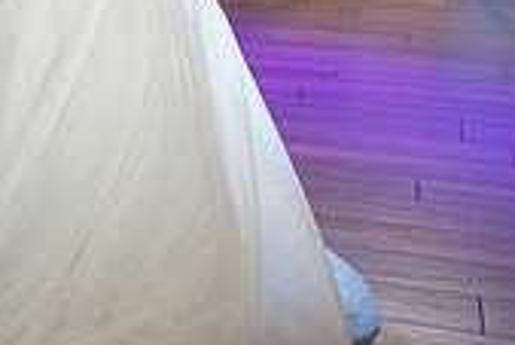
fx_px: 1374
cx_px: -289
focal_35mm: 96
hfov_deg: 18.4
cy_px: -11
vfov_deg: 14.0
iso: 800
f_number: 2.8
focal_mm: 28
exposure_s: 1/125
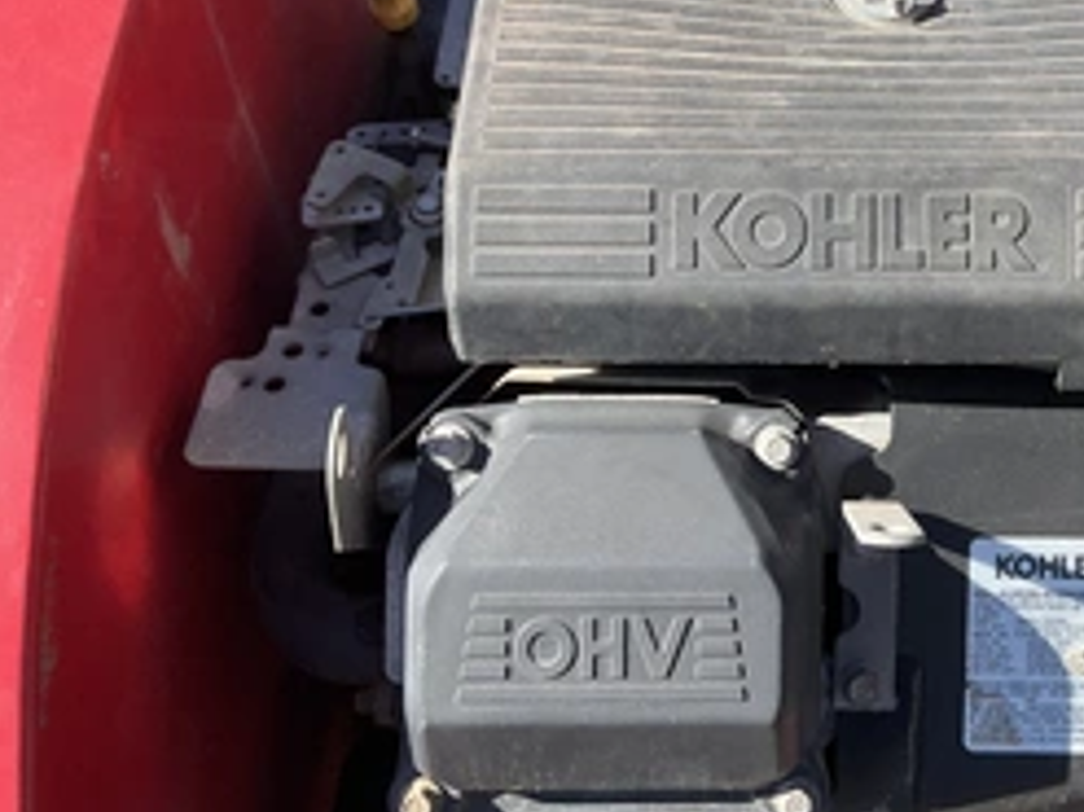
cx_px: 786
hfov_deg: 39.6
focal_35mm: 47
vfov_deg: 30.5
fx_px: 1471
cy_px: 228
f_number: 1.8
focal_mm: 3
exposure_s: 1/580
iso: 25
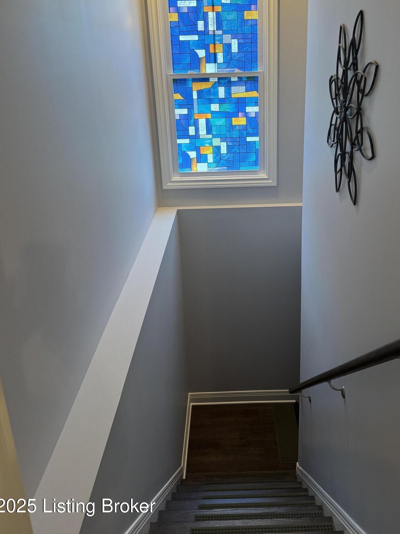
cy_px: 203
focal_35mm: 30
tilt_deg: -18.5
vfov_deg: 59.2
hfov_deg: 46.7
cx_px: 230
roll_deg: +1.8
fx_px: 462
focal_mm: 6.76
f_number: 1.78
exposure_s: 1/60
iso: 200
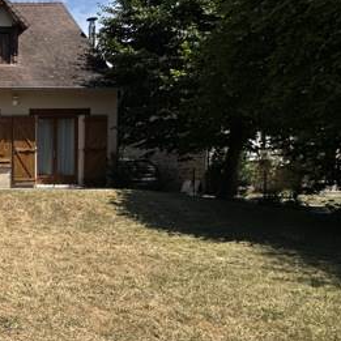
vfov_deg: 43.7
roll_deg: +1.2
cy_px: 196
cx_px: -114
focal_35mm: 38
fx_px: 424
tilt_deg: -3.8
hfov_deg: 32.0
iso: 50
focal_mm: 2.22
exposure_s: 1/2273
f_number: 2.2
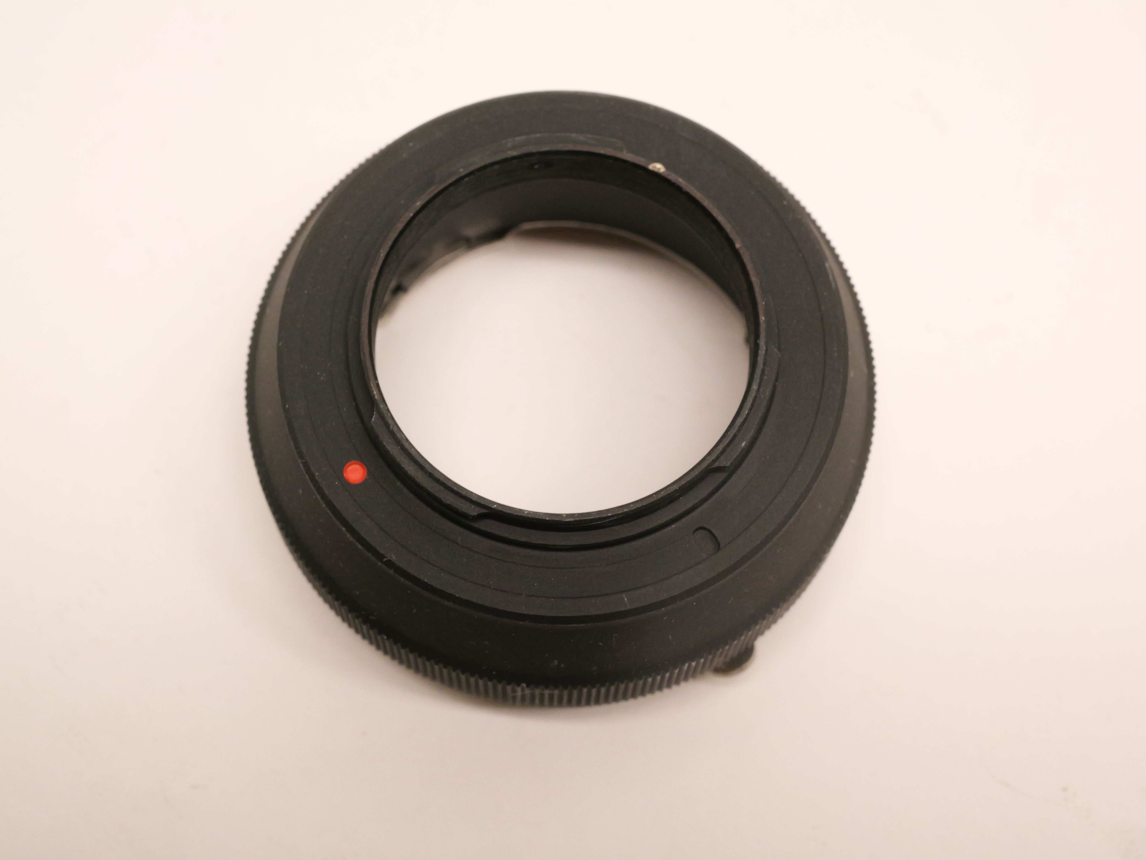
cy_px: 430
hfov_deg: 32.2
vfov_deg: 24.4
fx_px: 1987
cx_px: 573
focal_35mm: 60
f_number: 7.1
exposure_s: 1/100
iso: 2500
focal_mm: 30
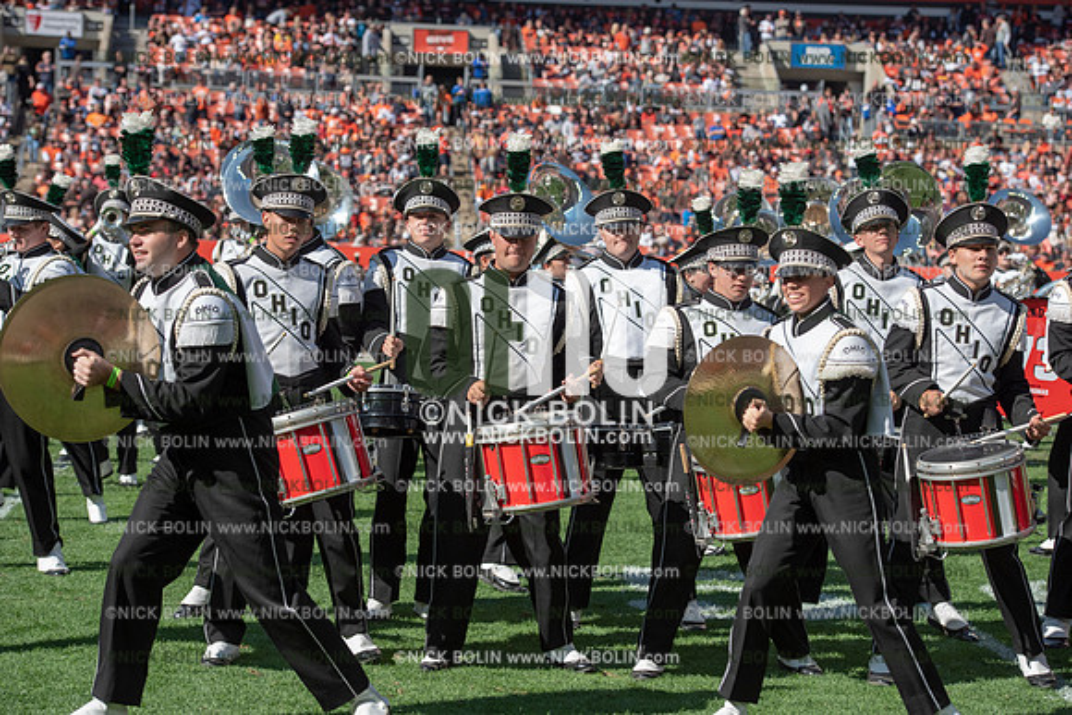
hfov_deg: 21.5
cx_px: 536
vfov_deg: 14.4
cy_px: 358
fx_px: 2829
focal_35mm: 95
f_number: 5
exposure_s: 1/2000
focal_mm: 95
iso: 400
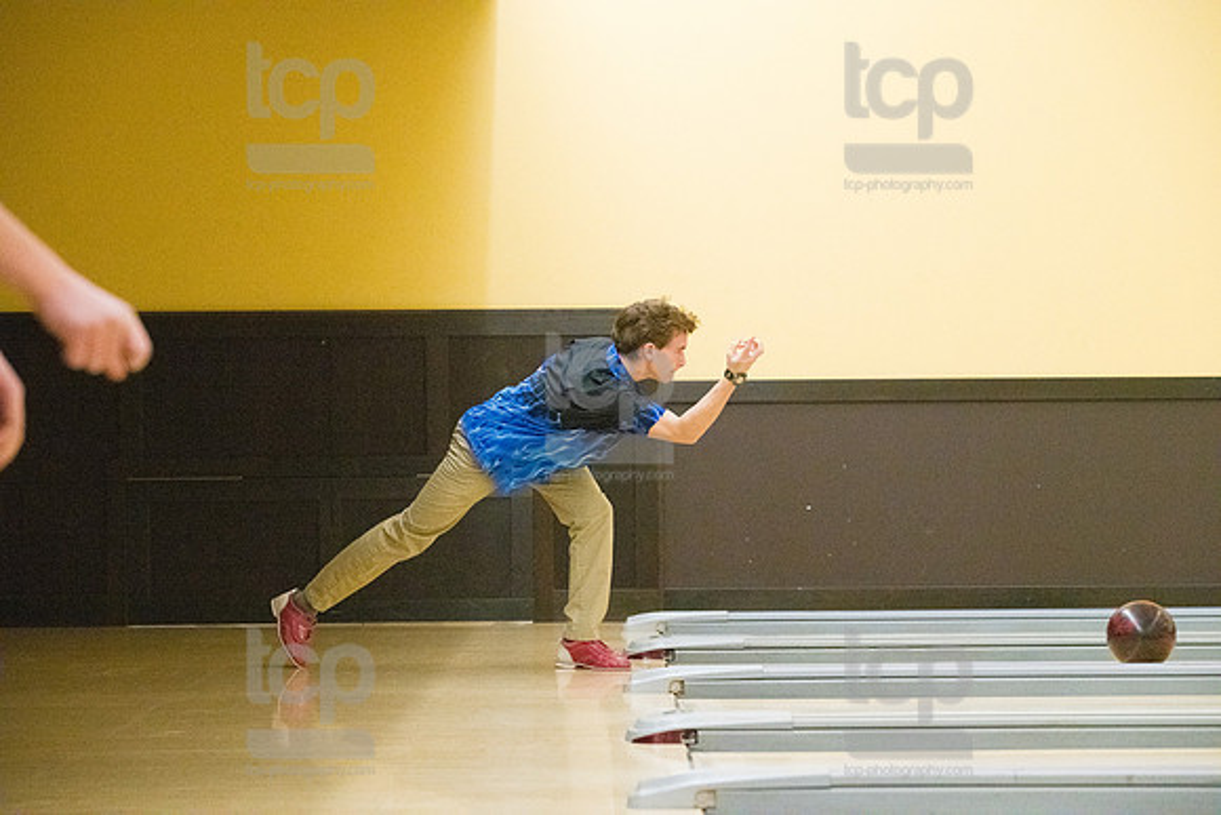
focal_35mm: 110
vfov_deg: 12.5
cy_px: 408
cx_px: 610
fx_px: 3732
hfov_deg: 18.6
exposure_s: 1/1000
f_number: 4.5
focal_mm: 110
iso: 10000
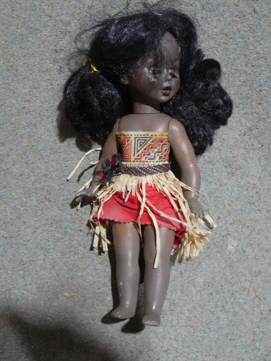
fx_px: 501
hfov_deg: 30.3
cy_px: 180
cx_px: 136
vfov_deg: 39.7
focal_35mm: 48
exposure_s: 1/60
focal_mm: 24
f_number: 6.3
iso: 1600
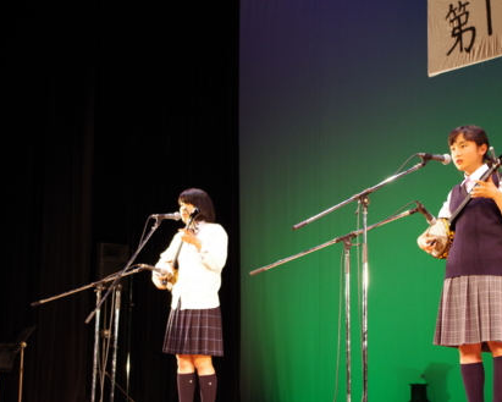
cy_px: 201
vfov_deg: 18.7
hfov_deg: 23.3
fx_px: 1219
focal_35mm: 82
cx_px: 263
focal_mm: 47.5
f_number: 5.6
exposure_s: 1/100
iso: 1600
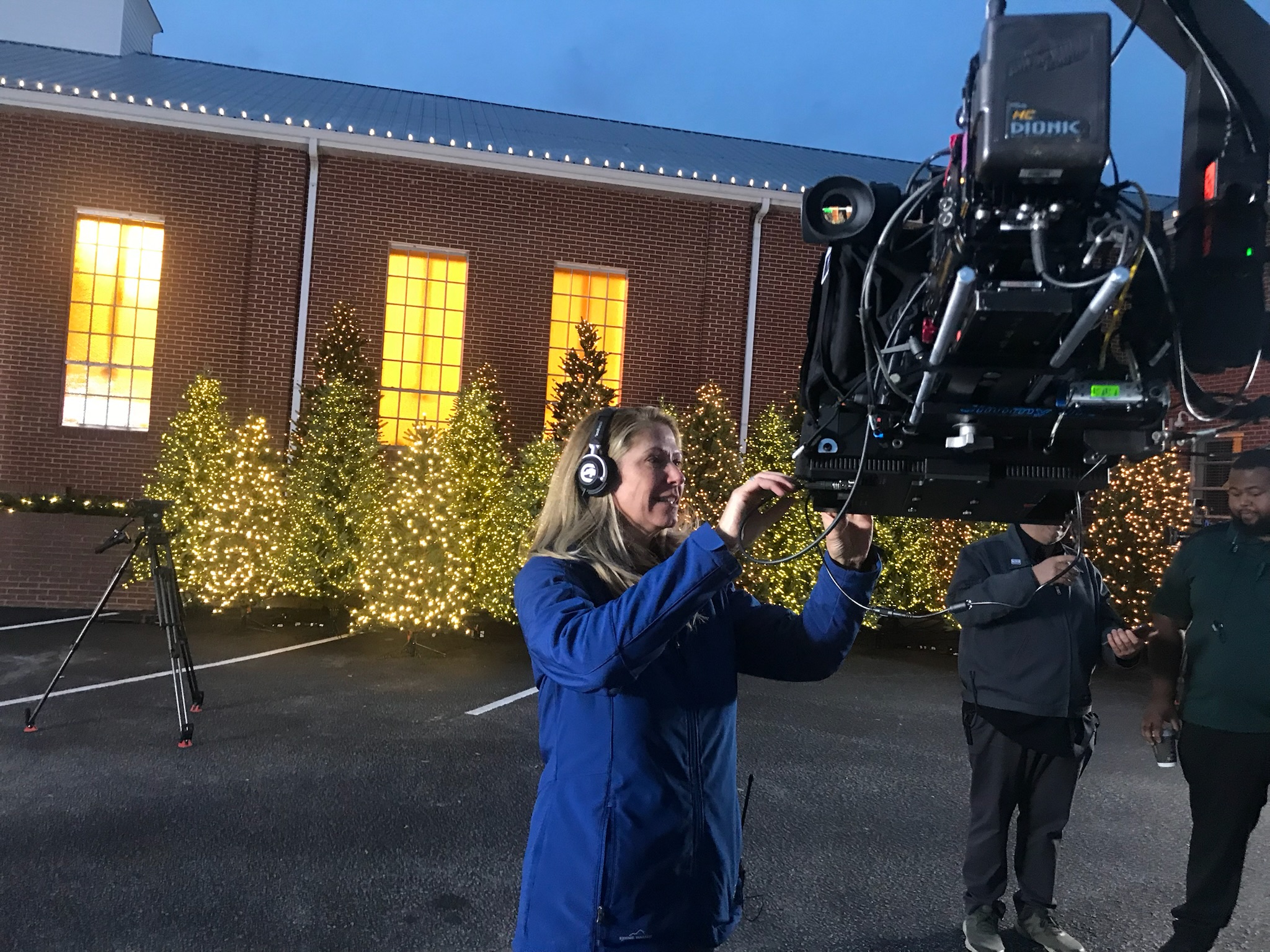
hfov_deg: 63.4
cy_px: 476
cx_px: 635
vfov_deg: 49.7
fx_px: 1027
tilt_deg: +0.5
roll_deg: -1.5
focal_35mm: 28
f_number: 1.8
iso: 80
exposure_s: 1/15
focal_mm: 3.99
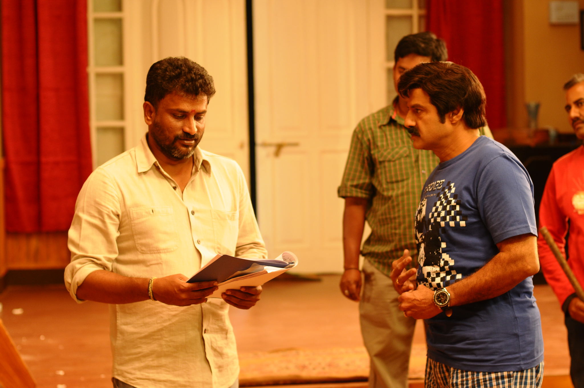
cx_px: 292
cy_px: 194
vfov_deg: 18.1
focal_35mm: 75
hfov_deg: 27.0
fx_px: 1215
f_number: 2.5
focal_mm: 50
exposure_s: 1/100
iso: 640
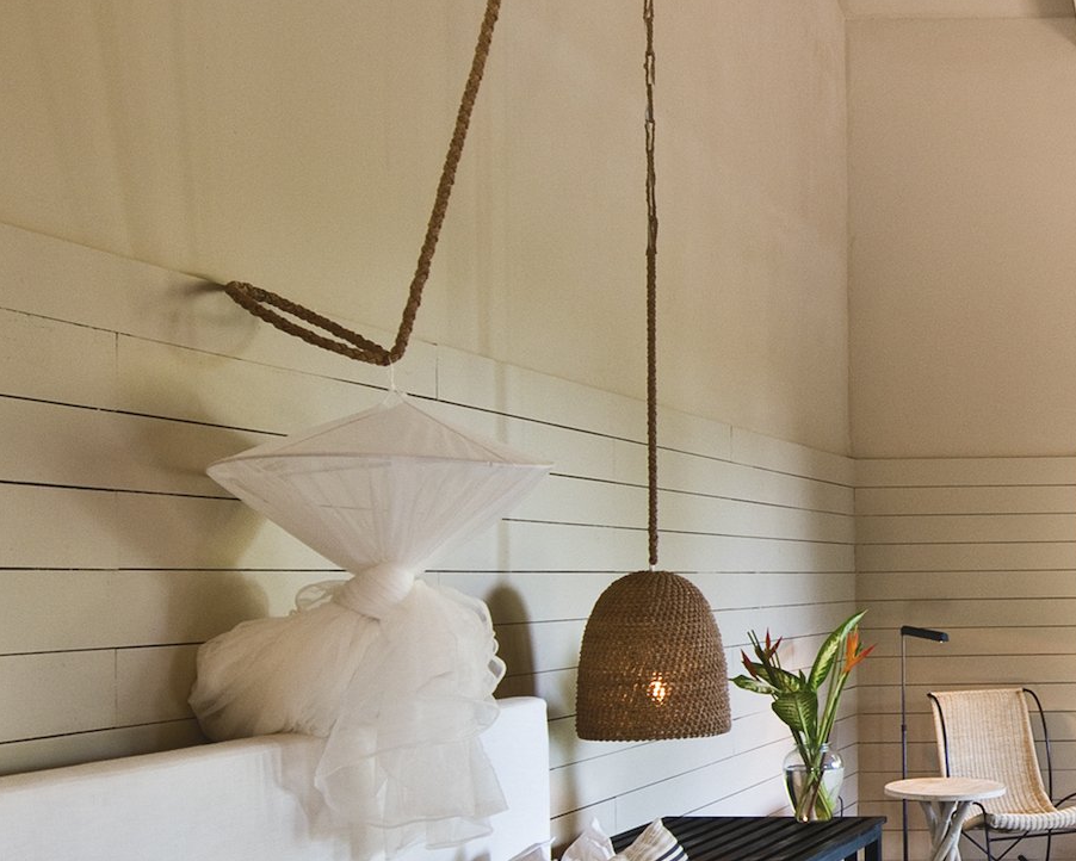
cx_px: 858
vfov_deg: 35.5
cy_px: 807
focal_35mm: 39
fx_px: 1242
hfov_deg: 44.6
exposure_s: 1/125
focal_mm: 15
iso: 200
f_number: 7.1
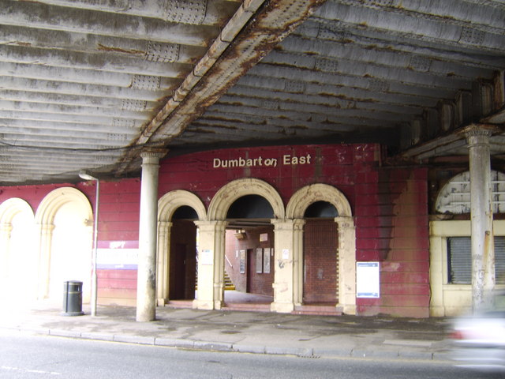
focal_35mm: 31
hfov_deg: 58.4
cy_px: 190
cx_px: 252
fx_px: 452
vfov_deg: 45.4
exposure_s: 1/16
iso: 71
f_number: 2.7
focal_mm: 8.13
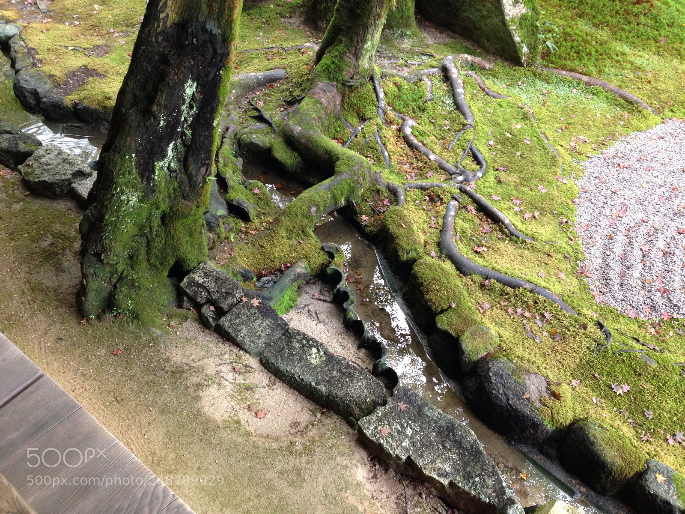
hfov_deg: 55.4
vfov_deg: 42.9
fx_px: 653
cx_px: 342
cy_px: 257
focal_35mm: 33
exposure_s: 1/20
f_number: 2.4
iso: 200
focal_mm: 4.12
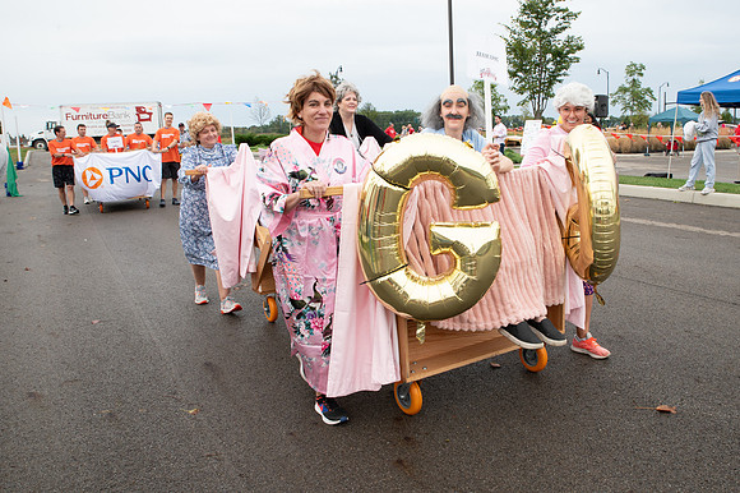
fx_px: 604
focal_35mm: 29
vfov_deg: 44.4
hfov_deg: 62.8
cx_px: 412
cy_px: 239
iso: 640
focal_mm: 24
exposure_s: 1/200
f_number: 10
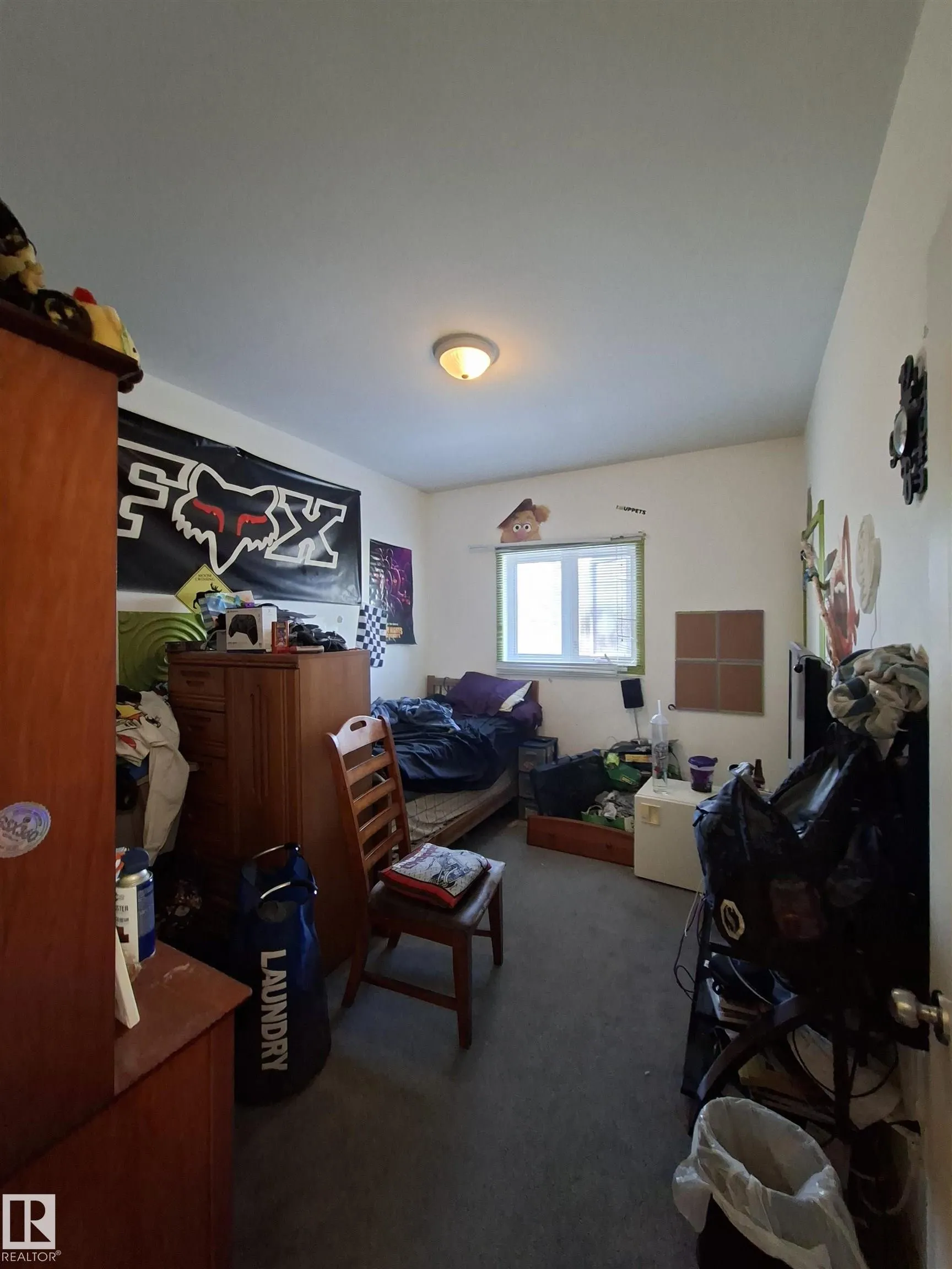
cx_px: 476
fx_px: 477
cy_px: 634
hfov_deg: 89.9
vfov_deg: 106.2
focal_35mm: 13
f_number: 2.2
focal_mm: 1.74
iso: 320
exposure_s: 1/24
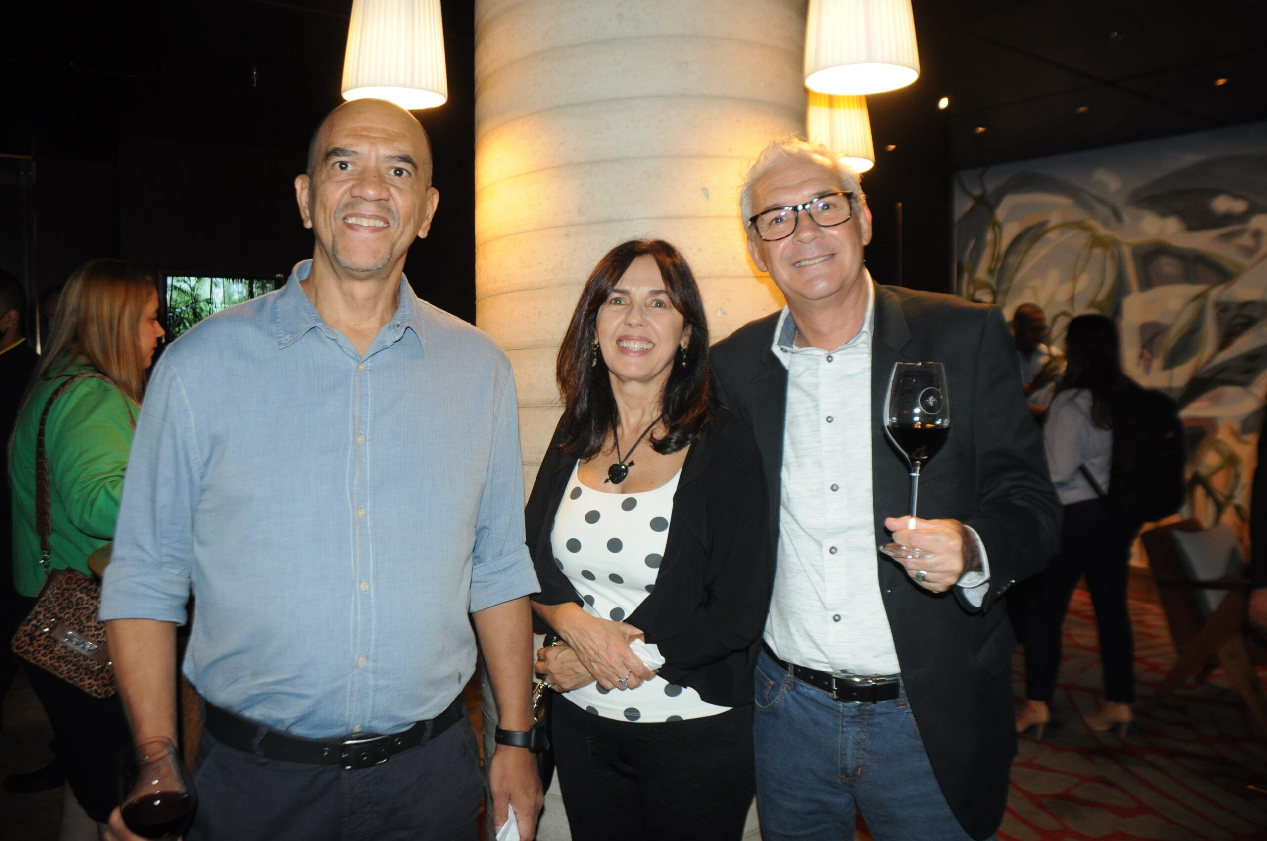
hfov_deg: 67.4
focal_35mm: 27
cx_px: 634
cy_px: 420
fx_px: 949
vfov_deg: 47.8
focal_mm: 18
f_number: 4
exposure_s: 1/60
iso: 800
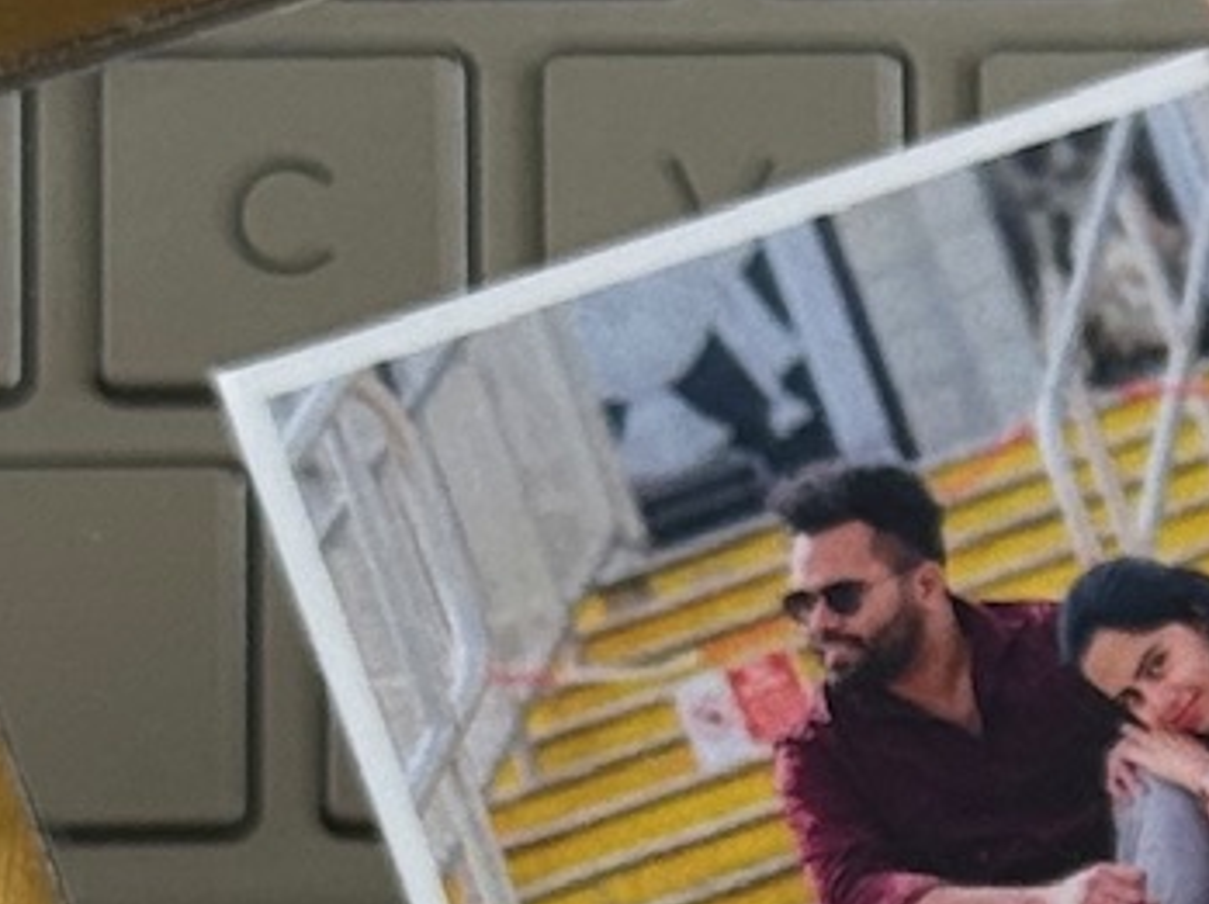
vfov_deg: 5.2
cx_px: 2324
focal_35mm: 282
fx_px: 9839
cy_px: 1628
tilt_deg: -78.8
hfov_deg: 6.8
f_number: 1.78
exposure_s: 1/185
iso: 64
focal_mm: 6.76
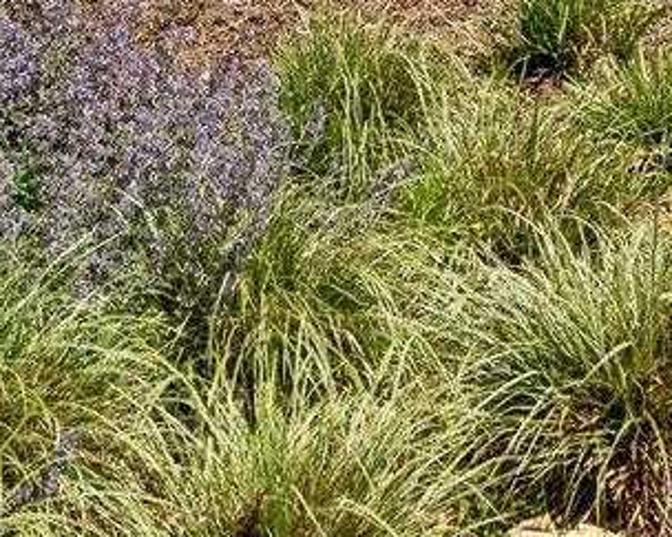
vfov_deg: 8.6
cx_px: 621
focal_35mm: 158
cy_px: -901
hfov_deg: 12.1
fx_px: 3141
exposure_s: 1/100
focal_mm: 25
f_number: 6.3
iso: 100
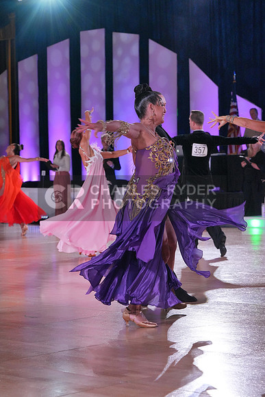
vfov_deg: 20.2
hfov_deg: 13.6
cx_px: 132
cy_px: 198
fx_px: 1114
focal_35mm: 101
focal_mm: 101
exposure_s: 1/400
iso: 5000
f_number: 7.1
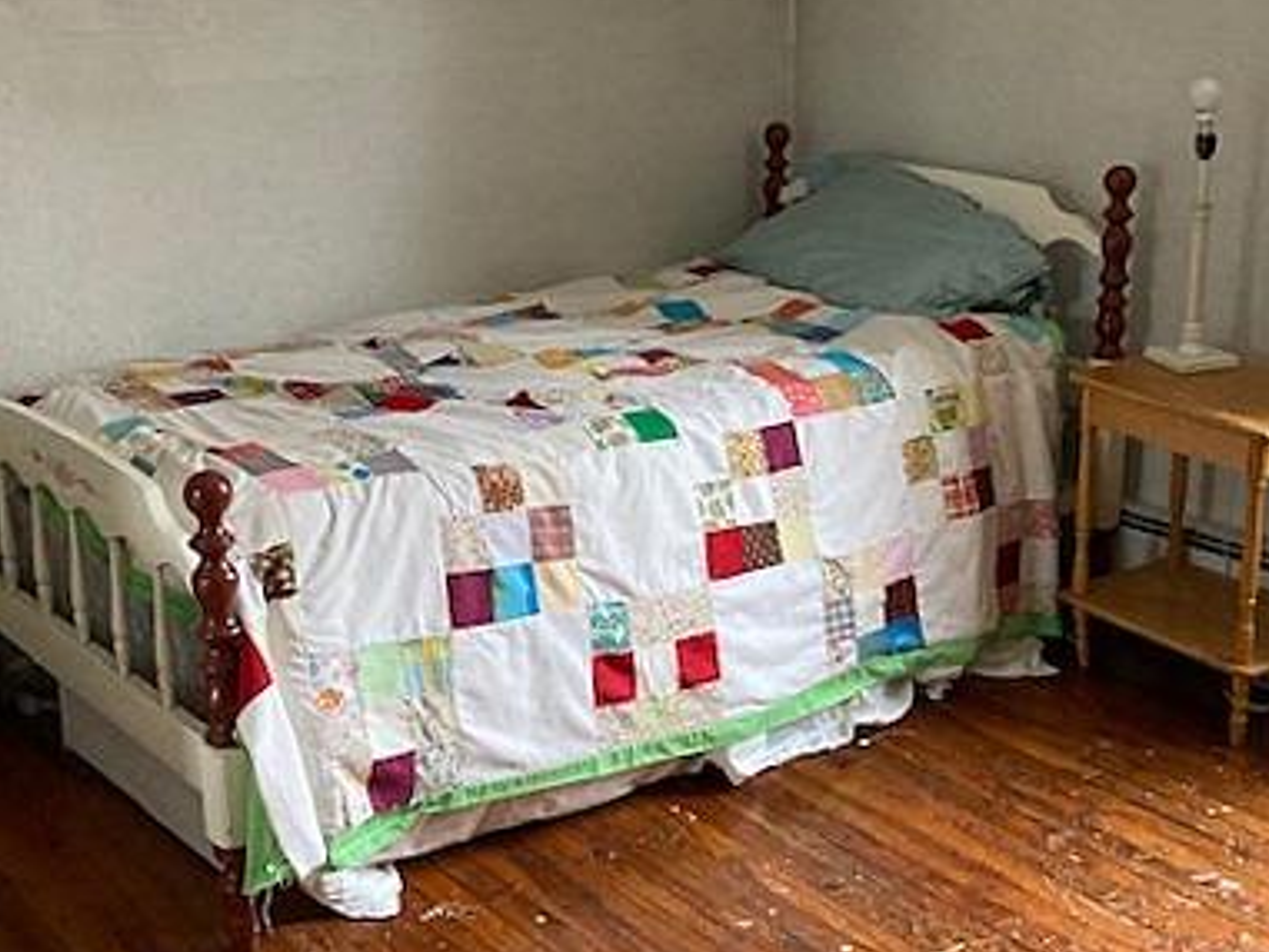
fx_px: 1724
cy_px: 399
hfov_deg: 40.4
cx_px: 636
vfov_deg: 30.8
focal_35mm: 47
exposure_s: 1/48
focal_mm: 3.99
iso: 320
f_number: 1.8
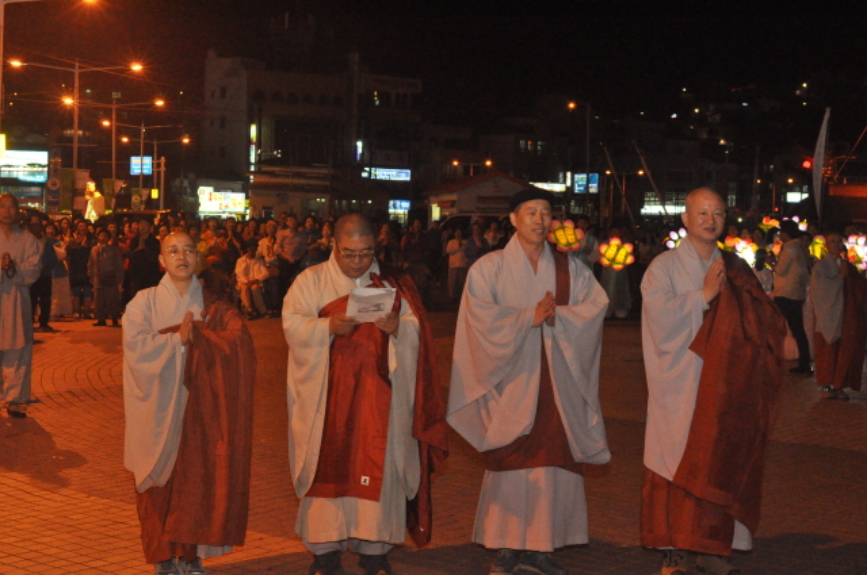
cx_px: 434
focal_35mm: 60
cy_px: 288
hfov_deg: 33.4
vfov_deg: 22.6
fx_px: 1443
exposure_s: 1/60
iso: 3200
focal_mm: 40
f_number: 8
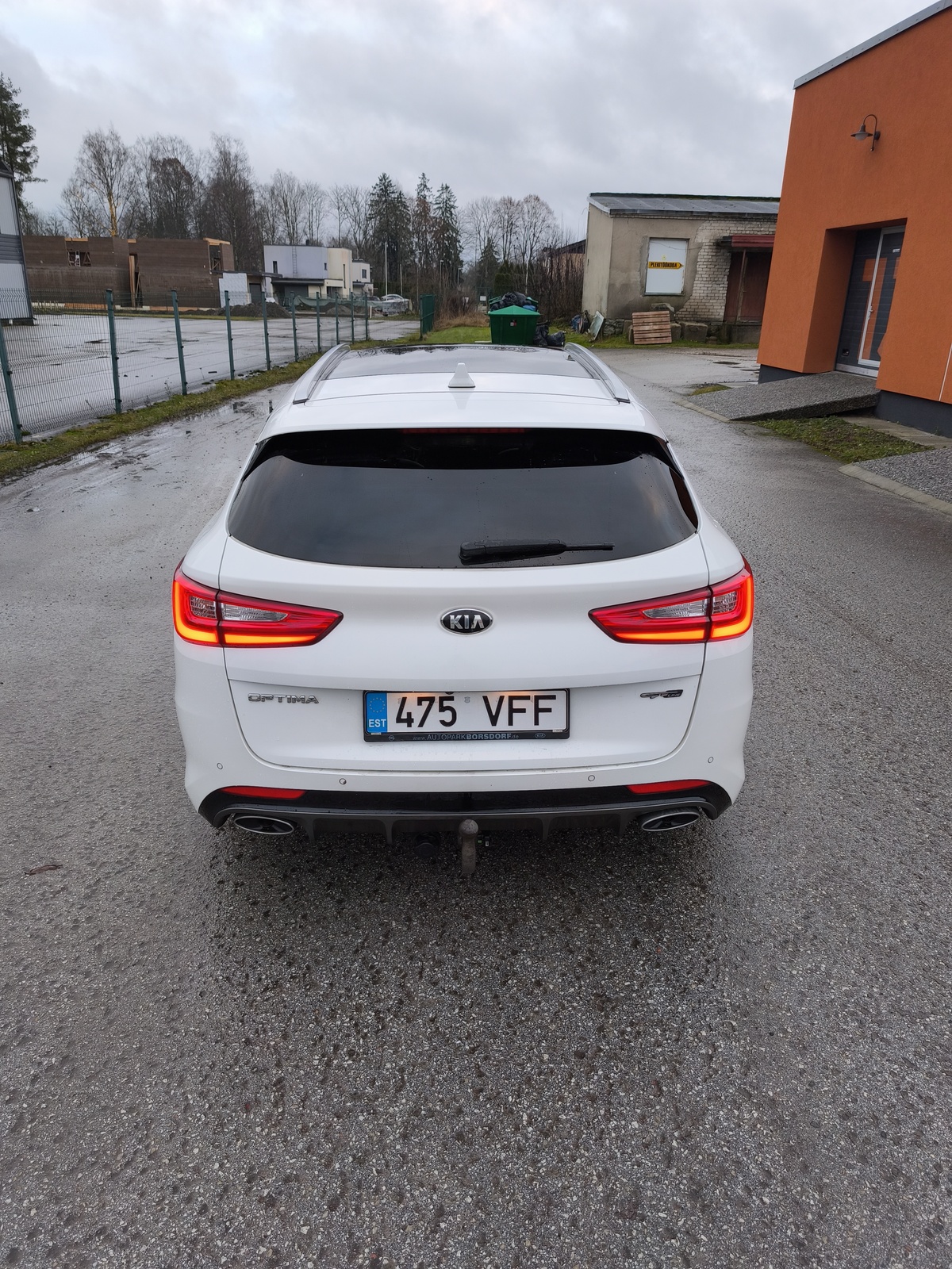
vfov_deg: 73.9
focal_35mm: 23
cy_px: 634
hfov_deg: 58.9
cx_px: 476
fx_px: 843
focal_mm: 6.57
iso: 64
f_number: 1.6
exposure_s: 1/100
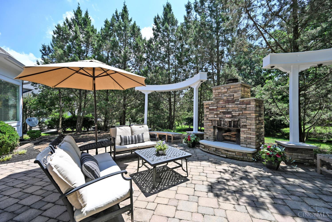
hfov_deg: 104.3
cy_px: 111
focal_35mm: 14
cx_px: 166
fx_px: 129
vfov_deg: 81.2
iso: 100
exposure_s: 1/250
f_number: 6.3
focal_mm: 14
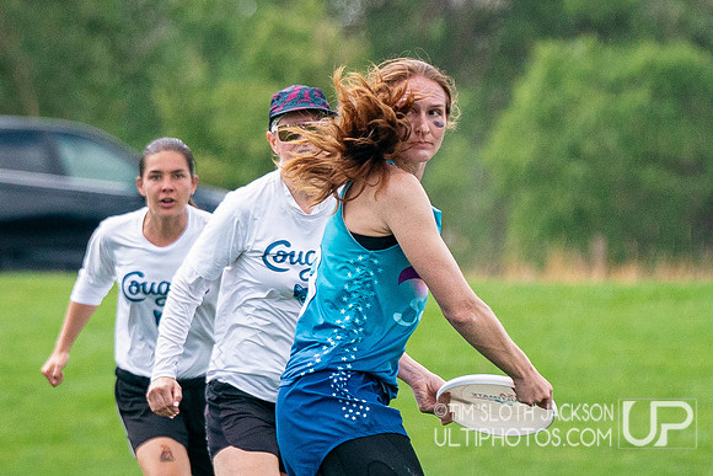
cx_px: 389
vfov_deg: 2.0
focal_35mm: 701
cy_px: 238
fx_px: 13880
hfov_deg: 2.9
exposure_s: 1/5000
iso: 640
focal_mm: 200
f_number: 4
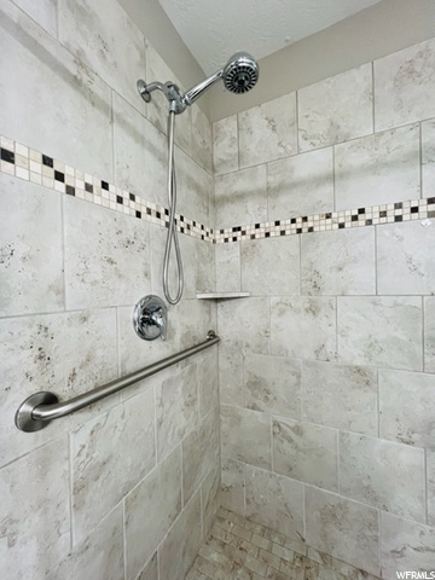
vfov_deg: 106.2
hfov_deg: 89.9
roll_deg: +1.6
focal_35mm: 13
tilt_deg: +0.2
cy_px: 290
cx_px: 218
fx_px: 218
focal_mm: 1.57
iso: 320
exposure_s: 1/60
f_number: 1.8
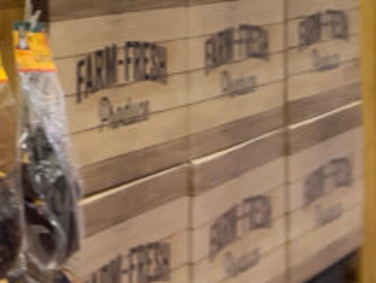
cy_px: -361
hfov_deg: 13.5
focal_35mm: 122
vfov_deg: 10.7
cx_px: -410
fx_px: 1327
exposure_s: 1/60
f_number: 1.5
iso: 125
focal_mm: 5.7
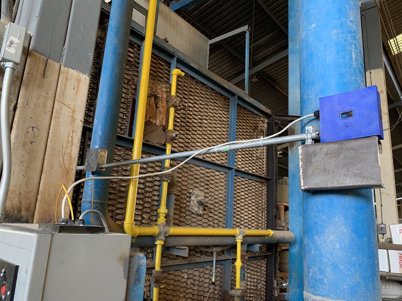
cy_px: 150
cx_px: 201
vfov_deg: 53.1
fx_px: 302
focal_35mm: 26
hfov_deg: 67.3
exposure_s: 1/70
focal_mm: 4.25
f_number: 1.8
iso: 100
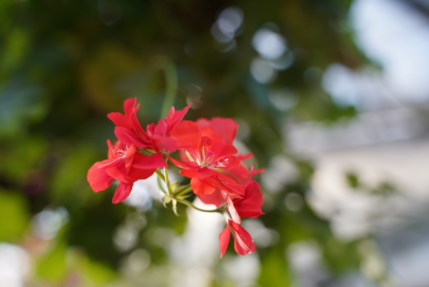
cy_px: 144
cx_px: 214
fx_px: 548
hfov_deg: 42.7
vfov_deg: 29.3
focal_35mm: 46
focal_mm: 46
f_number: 3.2
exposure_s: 1/200
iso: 500
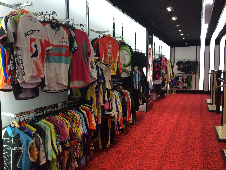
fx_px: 196
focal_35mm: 30
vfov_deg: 46.8
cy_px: 85
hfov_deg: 60.0
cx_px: 113
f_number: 2.2
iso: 40
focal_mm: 4.12
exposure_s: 1/30
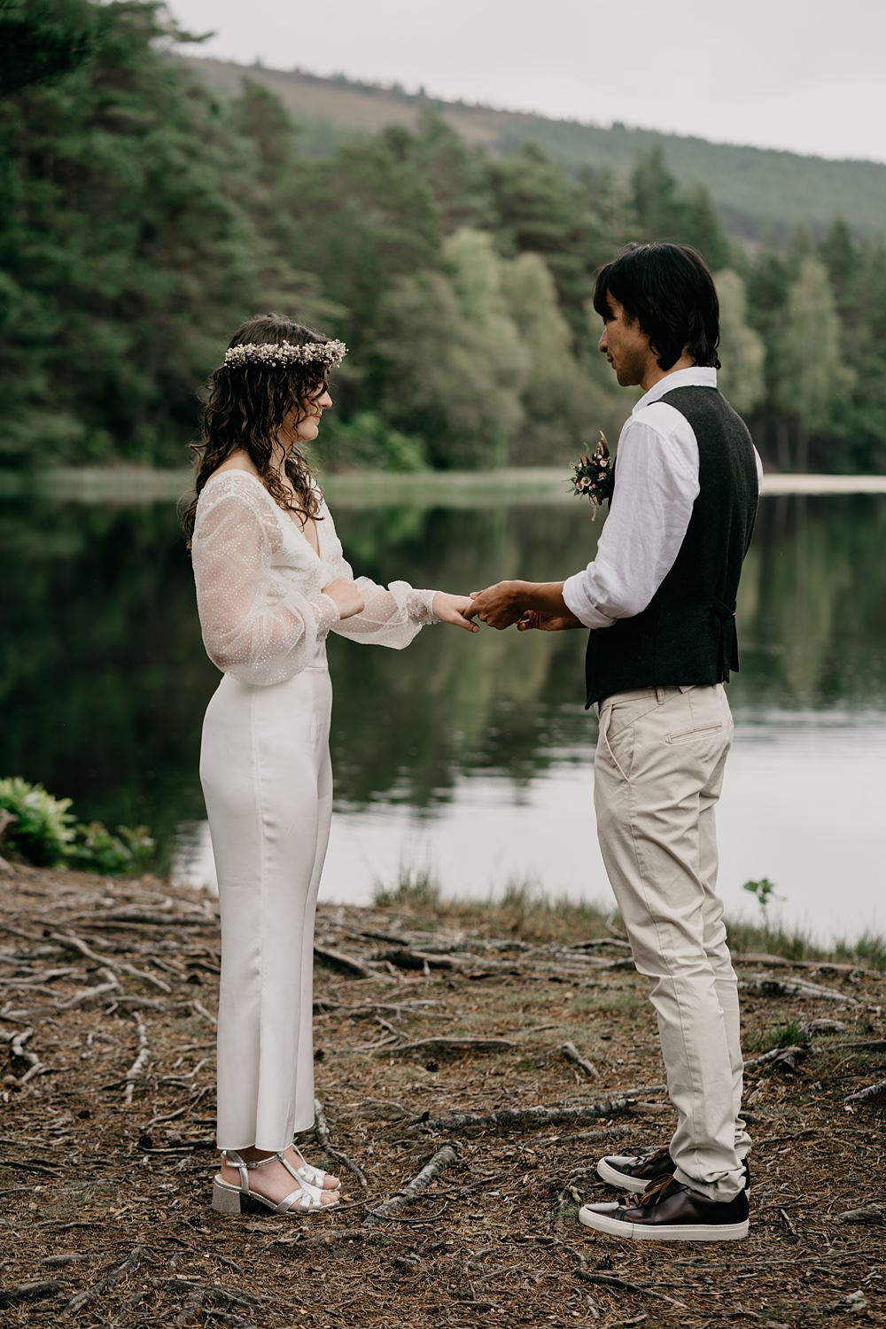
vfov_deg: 23.9
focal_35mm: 85
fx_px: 3138
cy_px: 664
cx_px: 443
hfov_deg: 16.1
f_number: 3.2
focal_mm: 85
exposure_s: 1/400
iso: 100
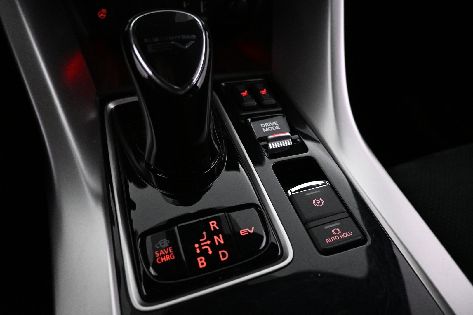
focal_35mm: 24
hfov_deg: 73.7
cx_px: 236
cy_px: 158
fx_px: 315
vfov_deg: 53.1
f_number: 3.5
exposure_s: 1/125
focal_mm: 16
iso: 4000
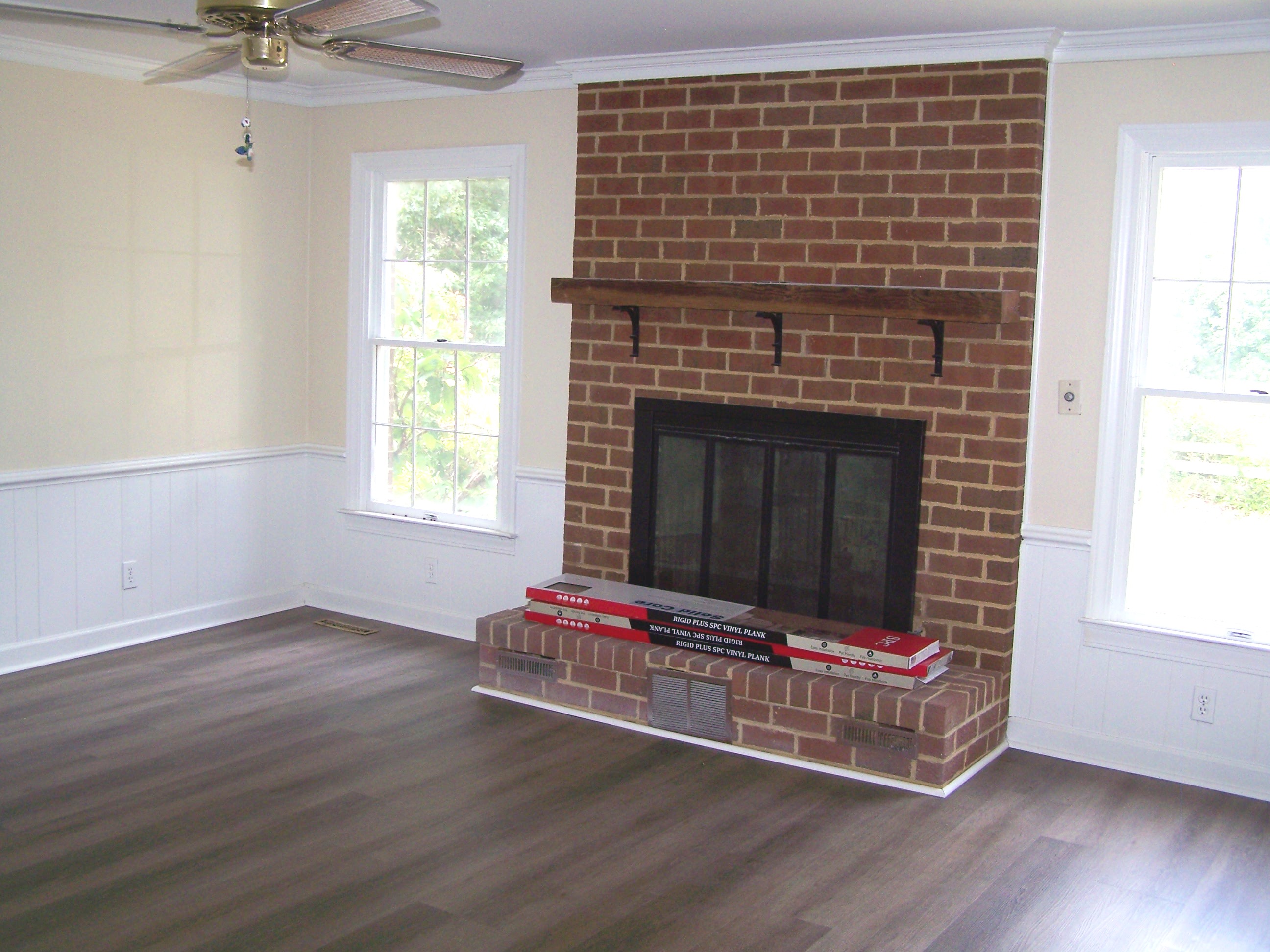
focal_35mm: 38
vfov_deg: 37.7
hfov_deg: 49.0
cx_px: 635
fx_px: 1394
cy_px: 476
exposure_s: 1/60
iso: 80
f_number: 2.8
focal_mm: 6.3
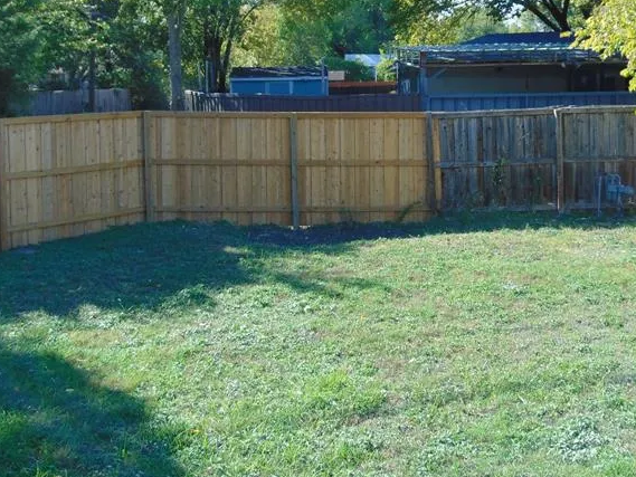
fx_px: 827
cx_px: 378
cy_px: 118
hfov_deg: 41.9
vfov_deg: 31.6
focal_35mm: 45
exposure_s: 1/250
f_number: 3
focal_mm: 4.5
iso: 80
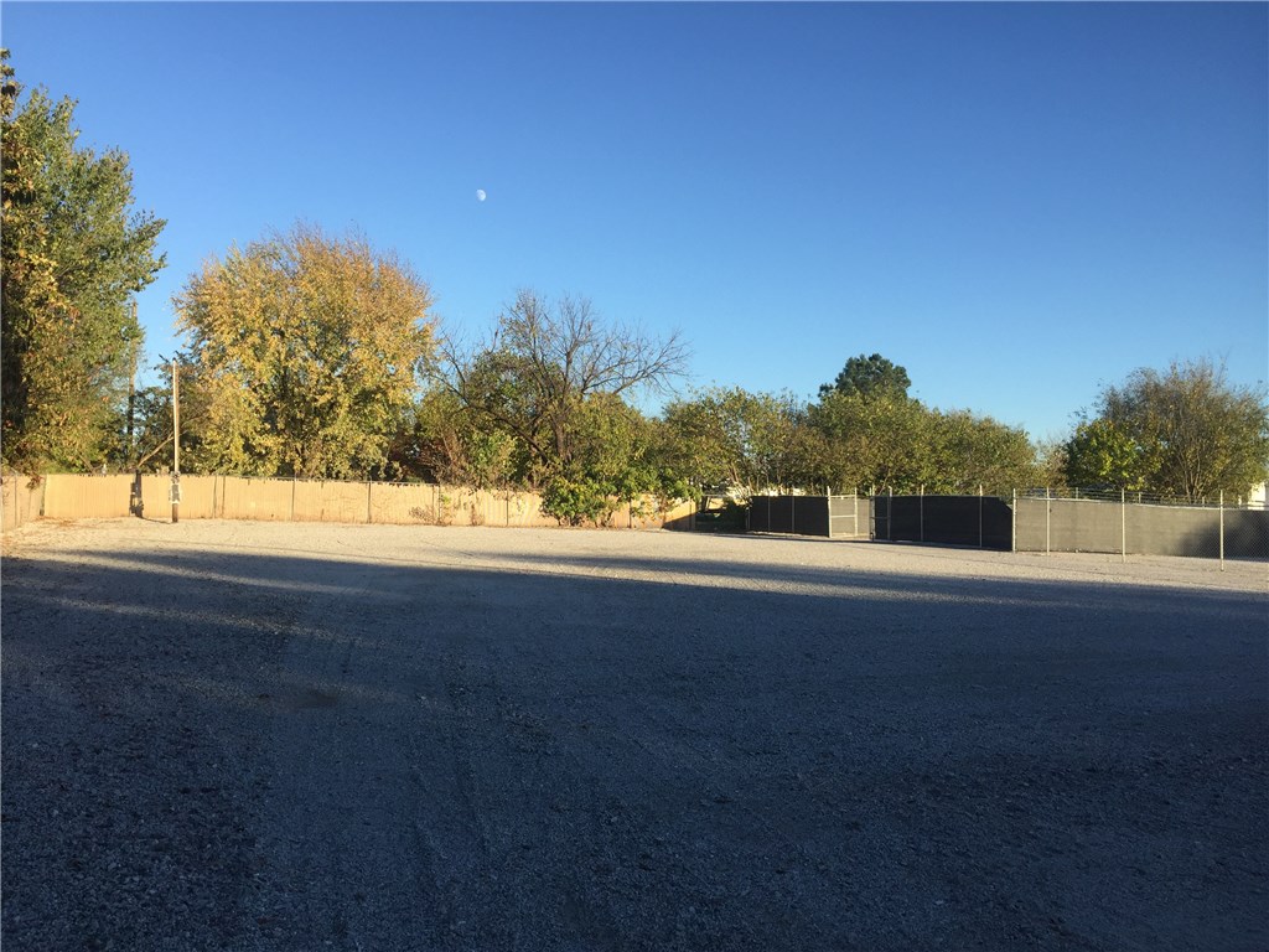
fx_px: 1063
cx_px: 634
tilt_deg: +3.2
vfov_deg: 48.2
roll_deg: -1.7
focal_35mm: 29
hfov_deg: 61.7
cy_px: 476
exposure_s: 1/879
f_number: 2.2
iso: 32
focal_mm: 4.15
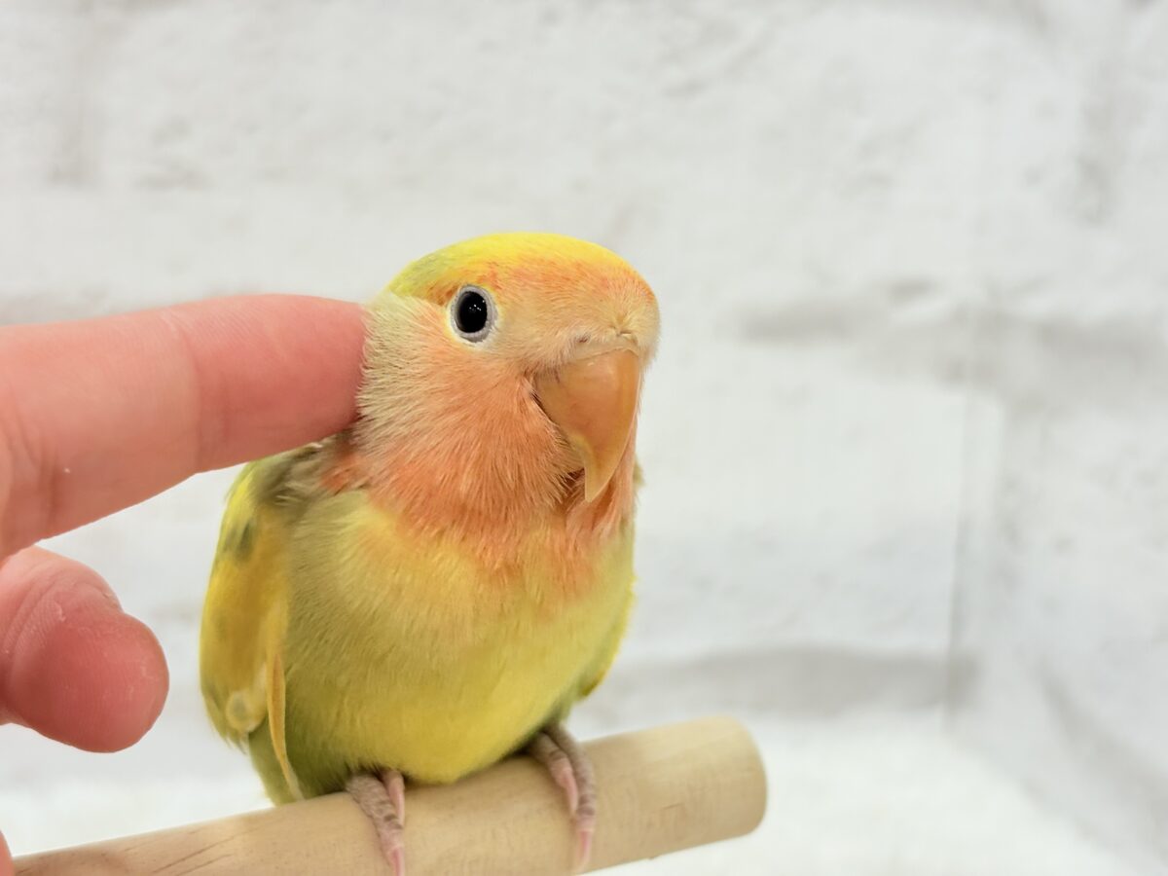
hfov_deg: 36.8
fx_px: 1755
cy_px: 438
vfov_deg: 28.0
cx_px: 584
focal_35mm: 52
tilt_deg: -10.8
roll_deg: -1.4
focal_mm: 5.96
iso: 80
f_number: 1.6
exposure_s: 1/100
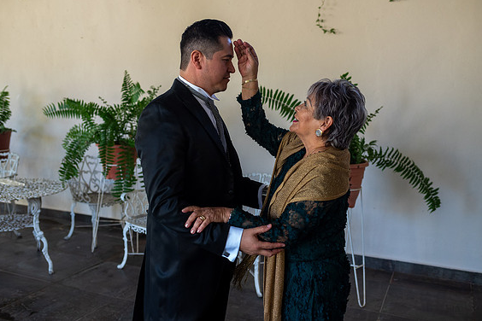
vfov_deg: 36.9
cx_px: 238
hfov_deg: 53.1
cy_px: 157
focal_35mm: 36
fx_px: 482
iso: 1600
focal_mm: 35
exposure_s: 1/320
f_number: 3.5
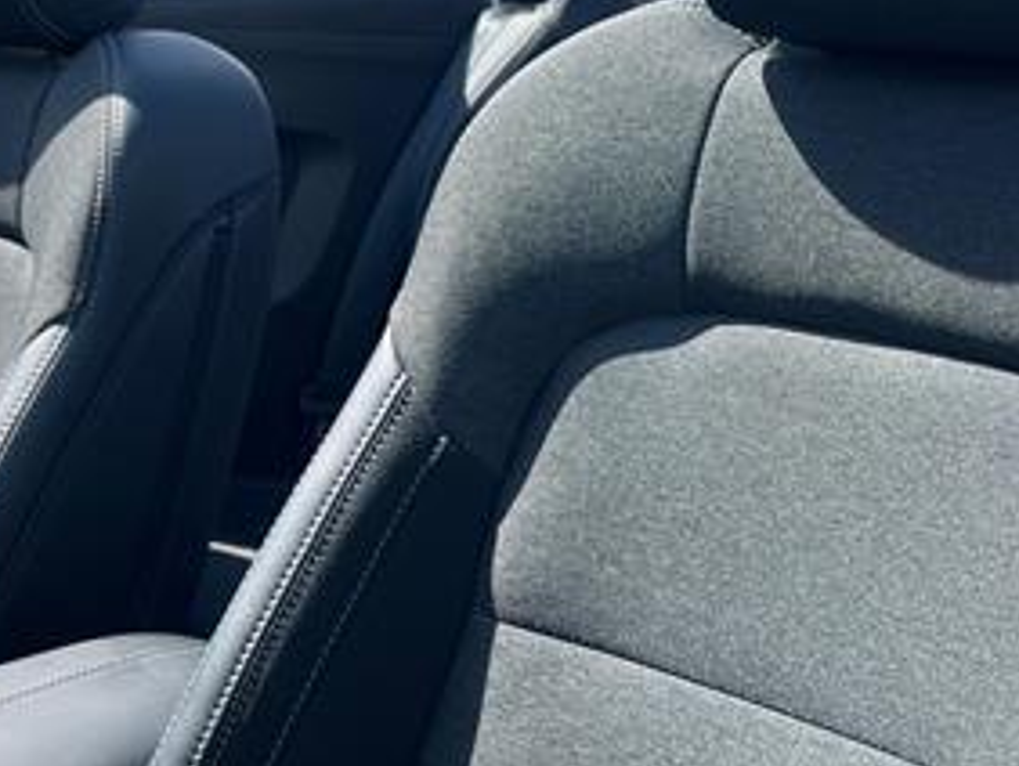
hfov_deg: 32.6
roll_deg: +0.6
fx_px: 1738
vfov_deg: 24.7
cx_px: 589
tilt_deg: -8.2
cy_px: 253
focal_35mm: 59
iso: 50
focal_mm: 5.1
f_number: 1.6
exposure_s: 1/951
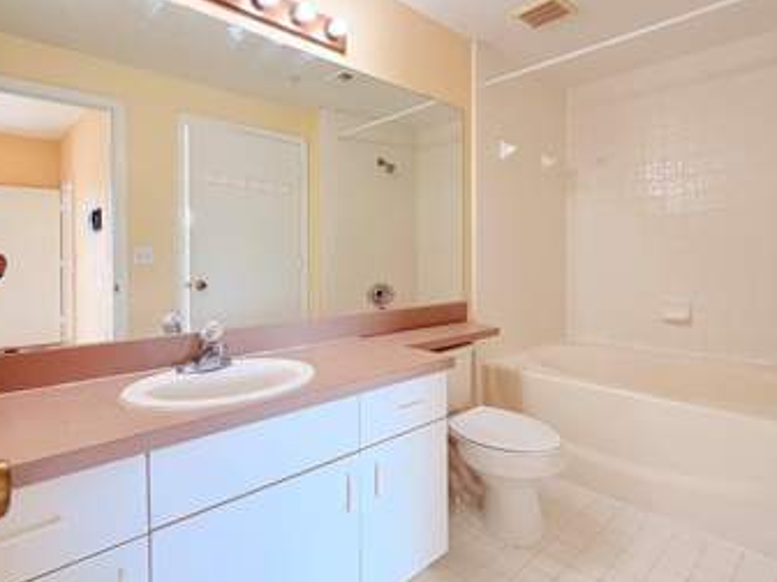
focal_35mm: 20
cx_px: 412
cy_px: 263
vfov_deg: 65.8
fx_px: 449
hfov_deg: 81.7
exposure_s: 1/120
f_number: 2.2
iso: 125
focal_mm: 2.22
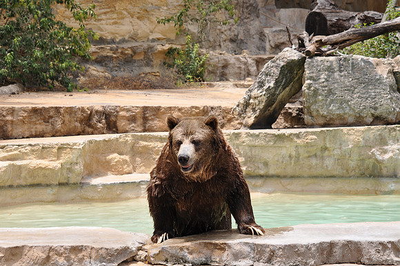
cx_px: 200
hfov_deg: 19.5
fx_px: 1165
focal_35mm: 105
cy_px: 133
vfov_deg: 13.0
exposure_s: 1/640
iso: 200
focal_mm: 70
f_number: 6.3
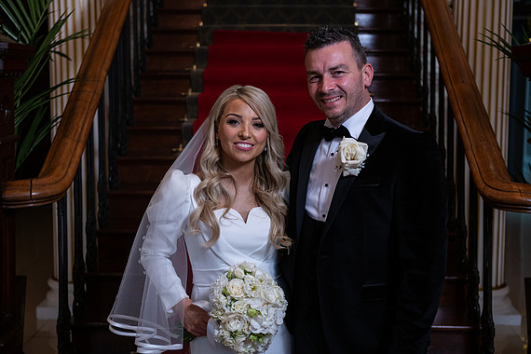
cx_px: 263
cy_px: 179
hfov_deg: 33.9
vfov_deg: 23.0
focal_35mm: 59
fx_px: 870
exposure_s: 1/160
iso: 500
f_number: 3.5
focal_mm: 58
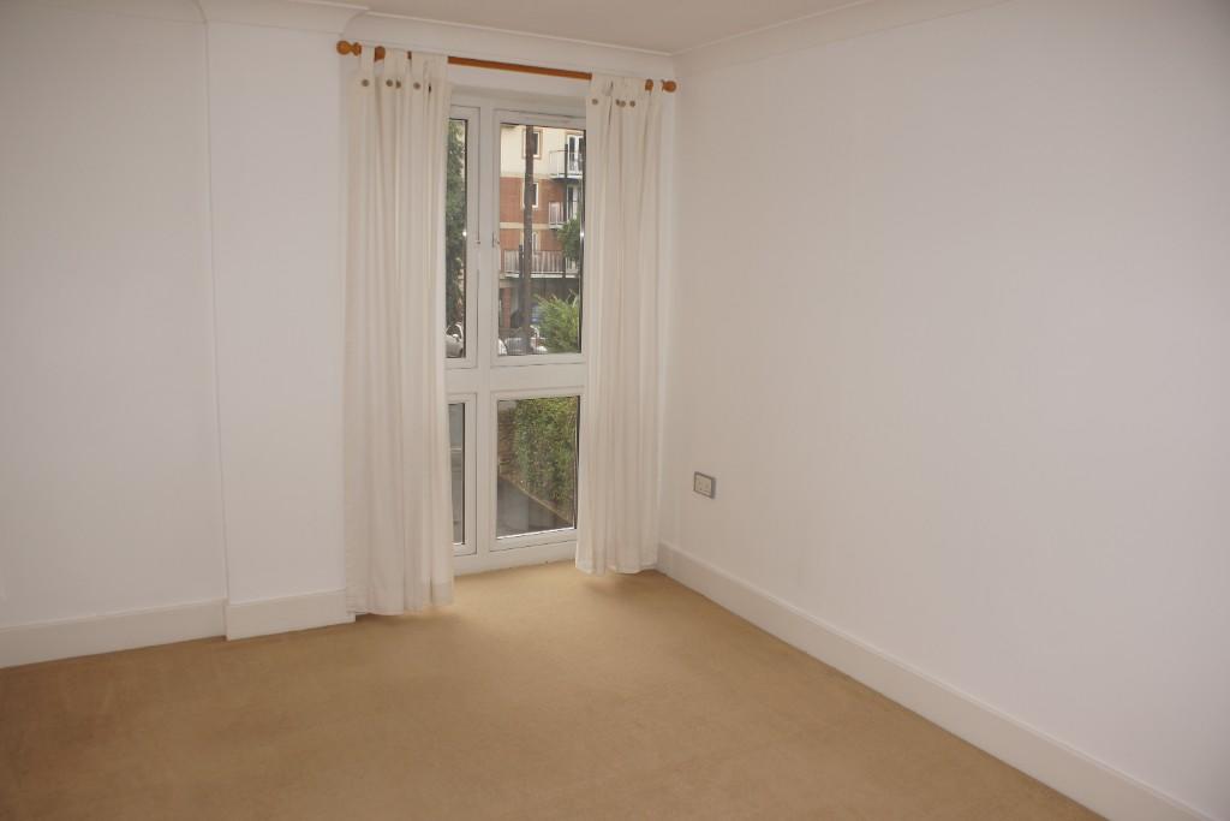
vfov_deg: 47.9
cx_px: 615
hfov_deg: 67.4
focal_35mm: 27
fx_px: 923
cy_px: 410
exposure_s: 1/160
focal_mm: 18
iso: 125
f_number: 4
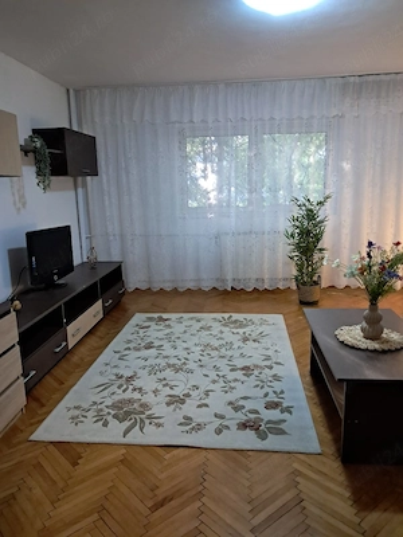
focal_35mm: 27
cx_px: 202
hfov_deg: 51.4
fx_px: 419
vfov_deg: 65.3
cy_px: 268
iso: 640
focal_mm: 4
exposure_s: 1/33
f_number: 1.8
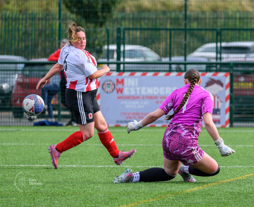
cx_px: 200
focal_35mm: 468
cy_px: 105
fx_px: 3548
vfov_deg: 3.3
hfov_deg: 4.1
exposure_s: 1/1600
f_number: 5
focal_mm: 250
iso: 720
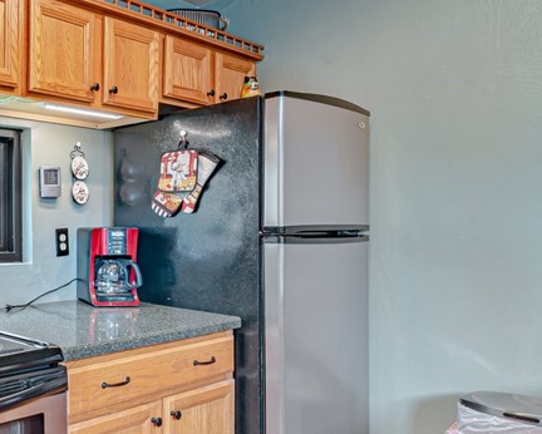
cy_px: 226
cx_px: -58
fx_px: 530
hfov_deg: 42.3
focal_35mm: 33
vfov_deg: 44.6
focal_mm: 14
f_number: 11
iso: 50
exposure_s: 1/4
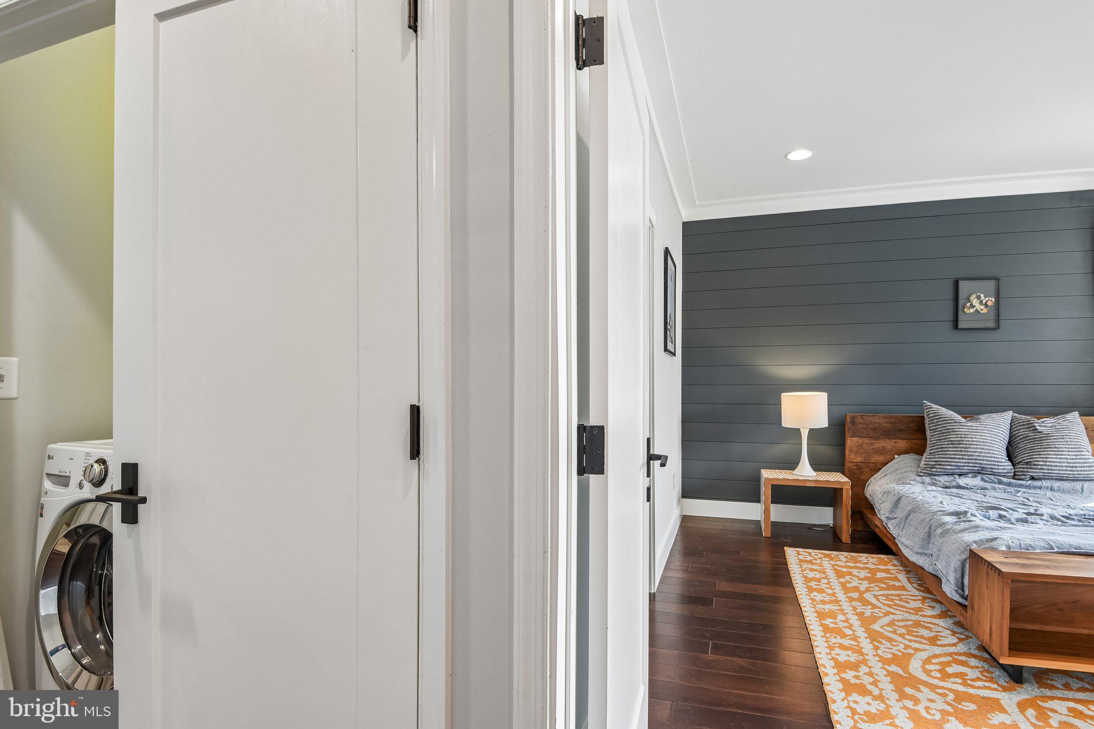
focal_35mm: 16
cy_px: 364
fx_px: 486
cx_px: 547
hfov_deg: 96.7
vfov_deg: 73.7
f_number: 8
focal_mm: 16
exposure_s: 1/30
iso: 400
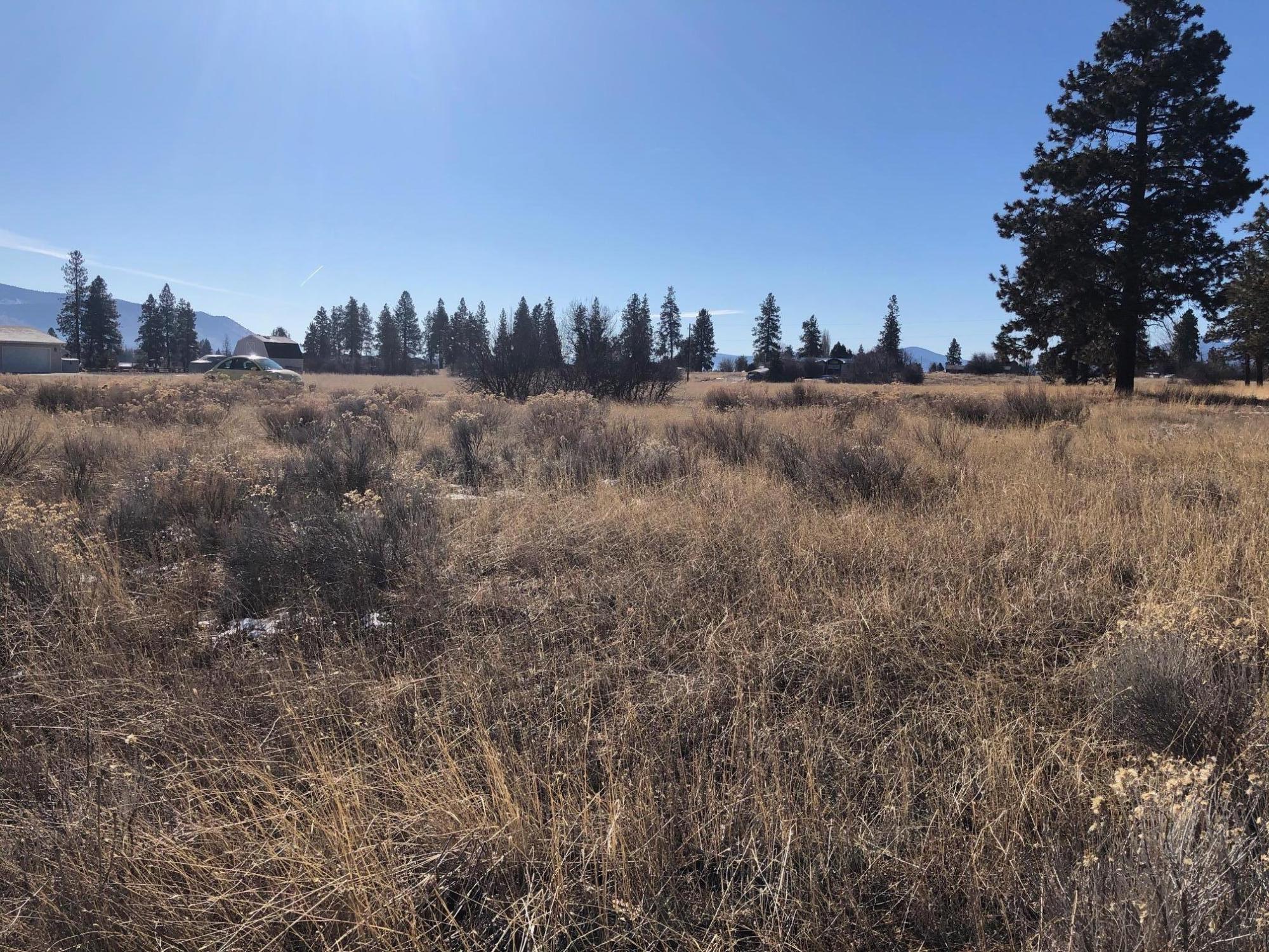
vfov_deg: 49.7
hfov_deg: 63.4
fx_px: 1026
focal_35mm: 28
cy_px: 476
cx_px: 634
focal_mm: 3.99
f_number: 1.8
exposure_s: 1/3247
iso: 25
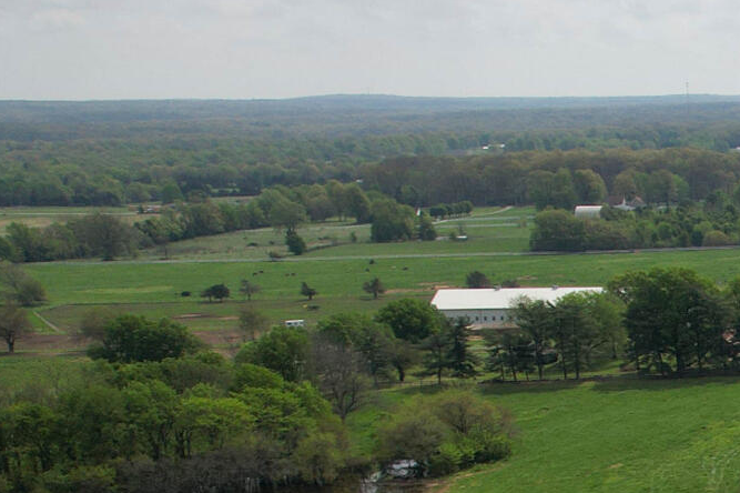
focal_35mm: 99
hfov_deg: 16.9
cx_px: 1341
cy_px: 779
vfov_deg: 12.9
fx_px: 2034
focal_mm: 8.38
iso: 100
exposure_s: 1/3200
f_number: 2.8
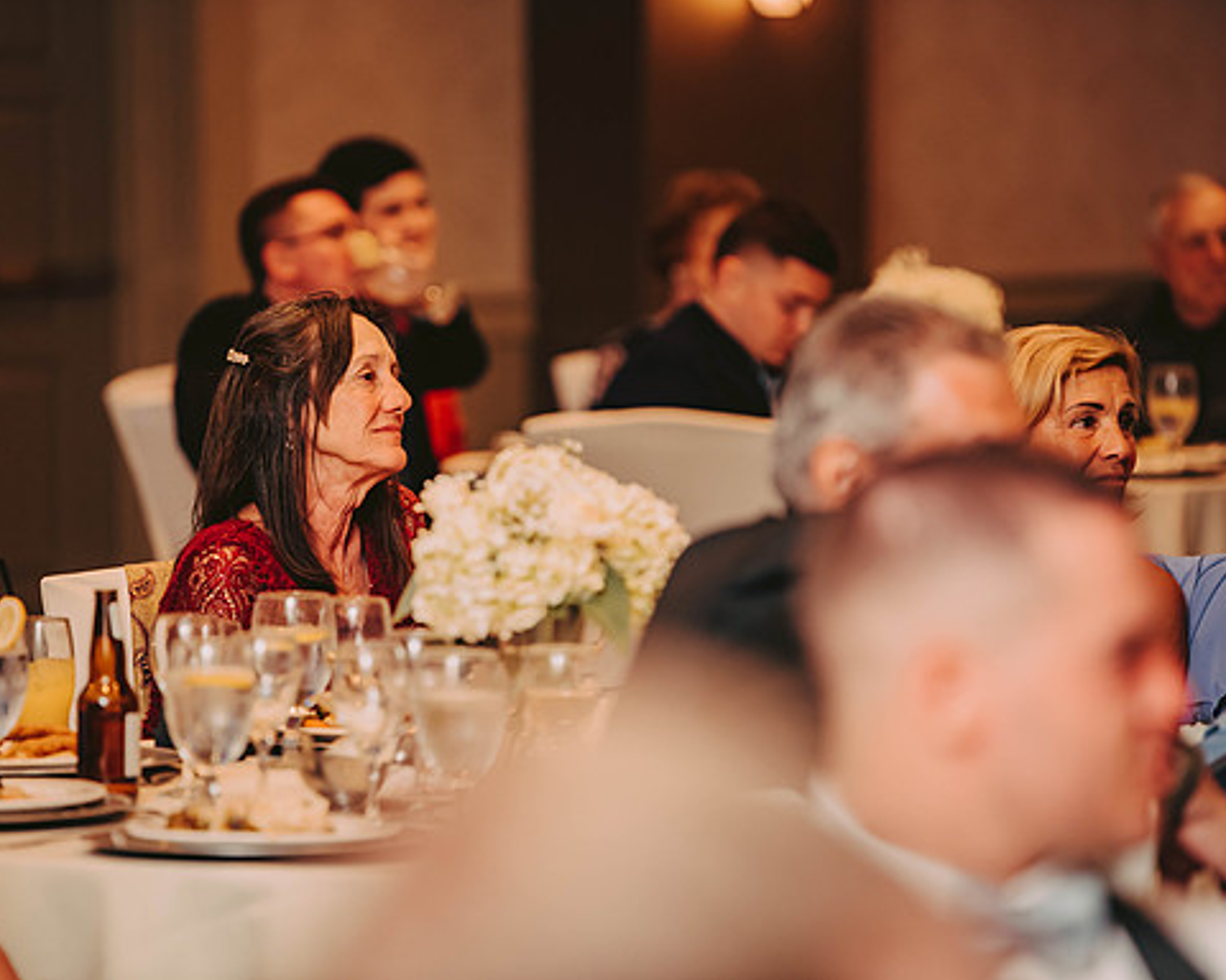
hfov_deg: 8.5
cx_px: 541
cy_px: 491
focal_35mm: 227
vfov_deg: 6.8
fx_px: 8237
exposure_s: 1/60
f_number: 2.8
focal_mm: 200
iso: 800
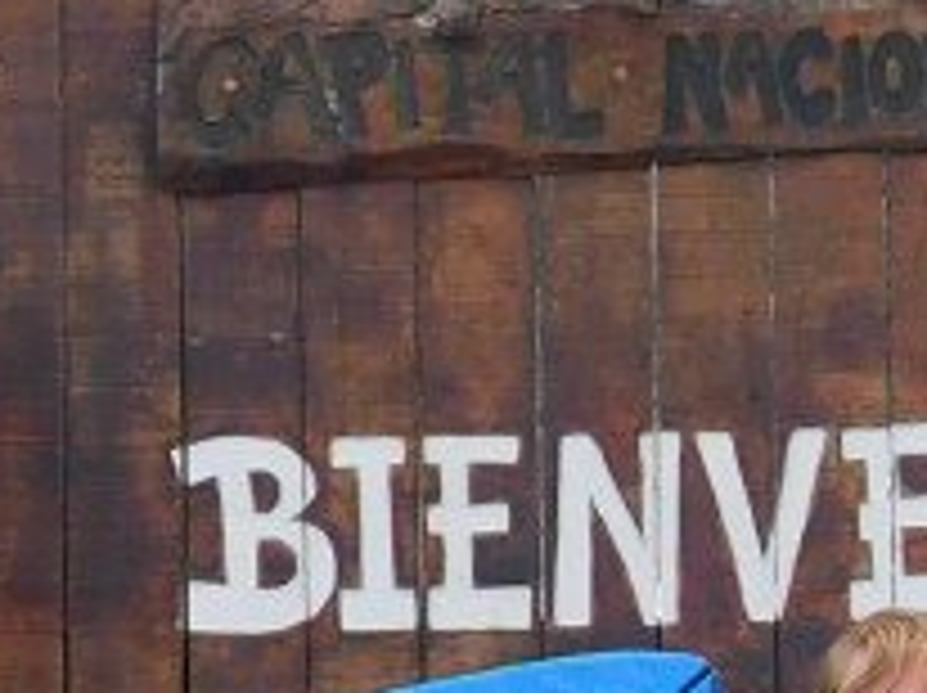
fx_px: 4494
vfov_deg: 8.8
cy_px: 558
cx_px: 1026
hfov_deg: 11.6
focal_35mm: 168
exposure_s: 1/640
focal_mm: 4.1
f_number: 3
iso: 125
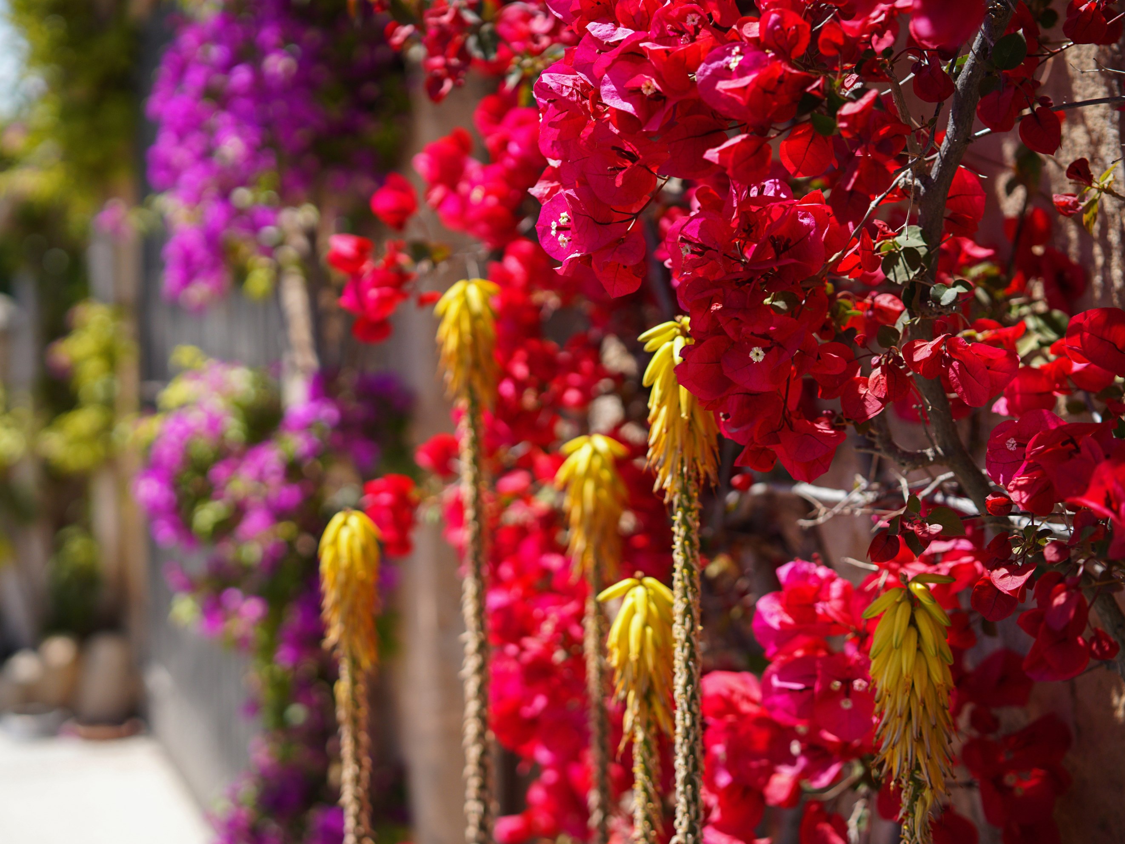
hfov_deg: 32.1
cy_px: 424
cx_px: 488
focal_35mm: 60
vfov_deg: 24.4
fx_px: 1950
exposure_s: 1/3200
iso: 500
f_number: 3.2
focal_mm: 55
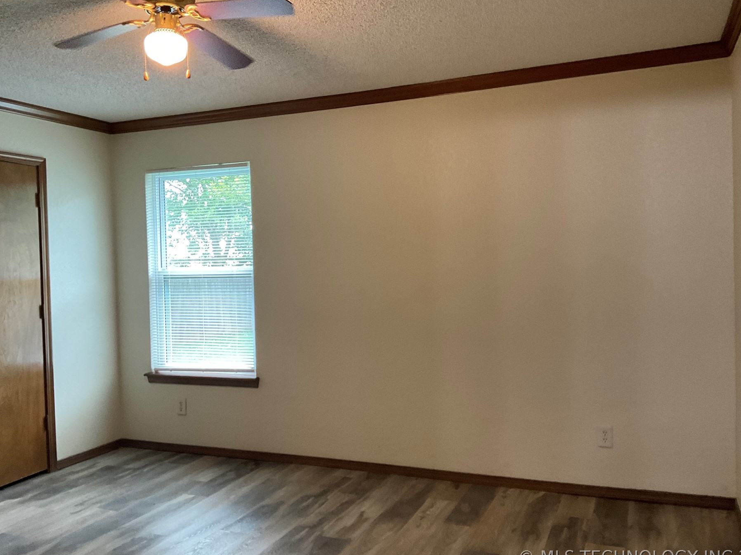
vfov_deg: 45.4
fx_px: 664
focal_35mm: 31
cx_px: 389
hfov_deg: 58.3
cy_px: 274
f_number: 1.8
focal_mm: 3
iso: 125
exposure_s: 1/60
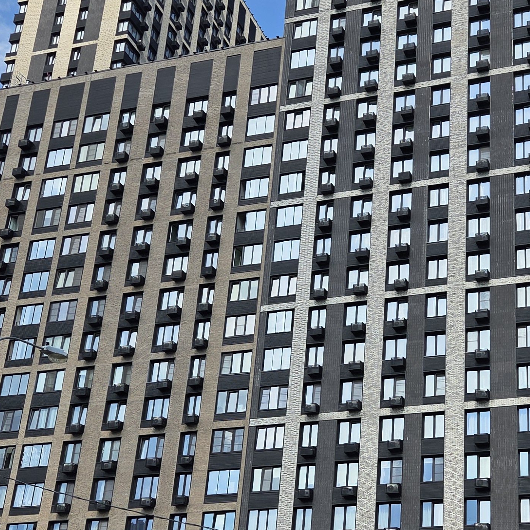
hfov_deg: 29.1
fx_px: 1005
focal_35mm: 58
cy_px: 371
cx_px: 400
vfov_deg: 29.3
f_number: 1.8
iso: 80
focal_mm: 5.4
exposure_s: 1/3427
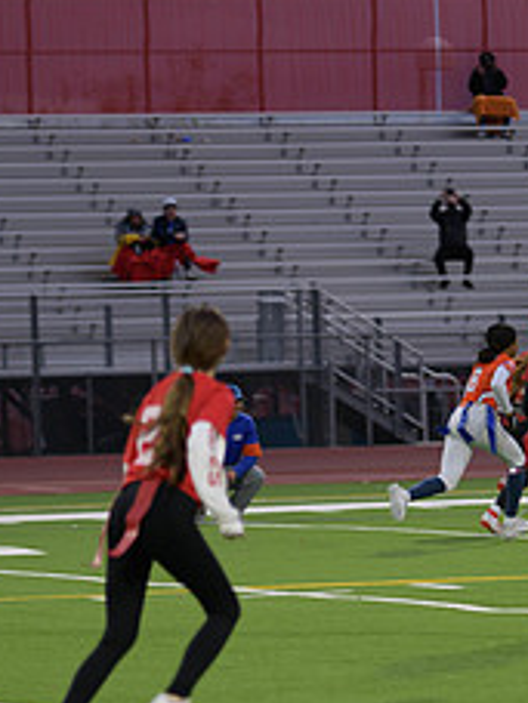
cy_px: 418
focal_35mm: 298
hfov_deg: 5.0
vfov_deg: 6.6
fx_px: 6061
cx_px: 454
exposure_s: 1/200
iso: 450
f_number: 2.8
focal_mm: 122
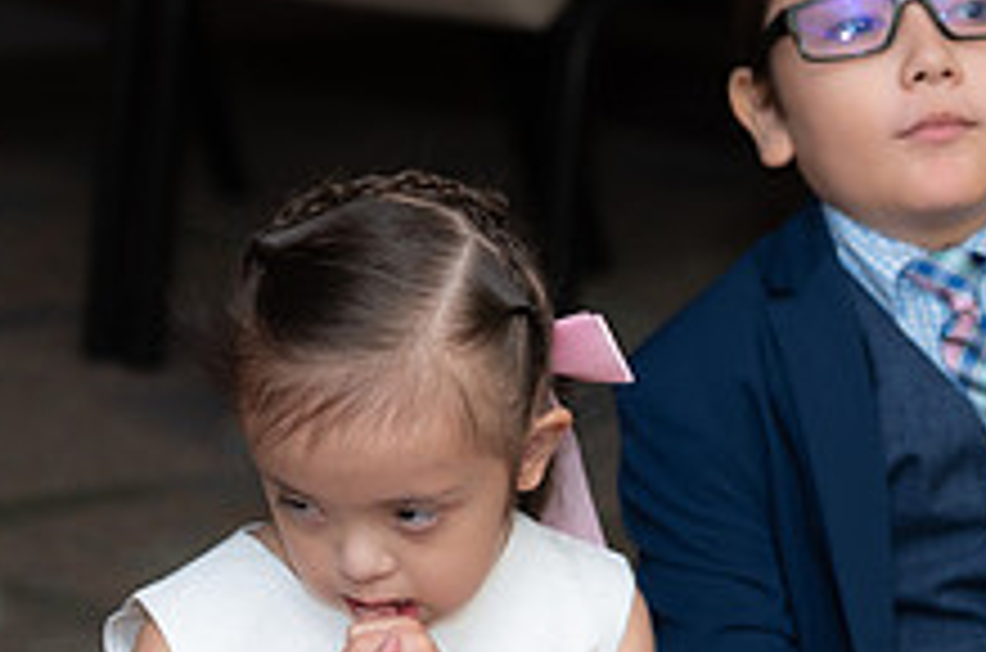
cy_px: 423
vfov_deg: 6.6
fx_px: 5657
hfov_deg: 9.9
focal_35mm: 207
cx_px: 842
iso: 400
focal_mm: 78
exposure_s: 1/80
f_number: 3.2
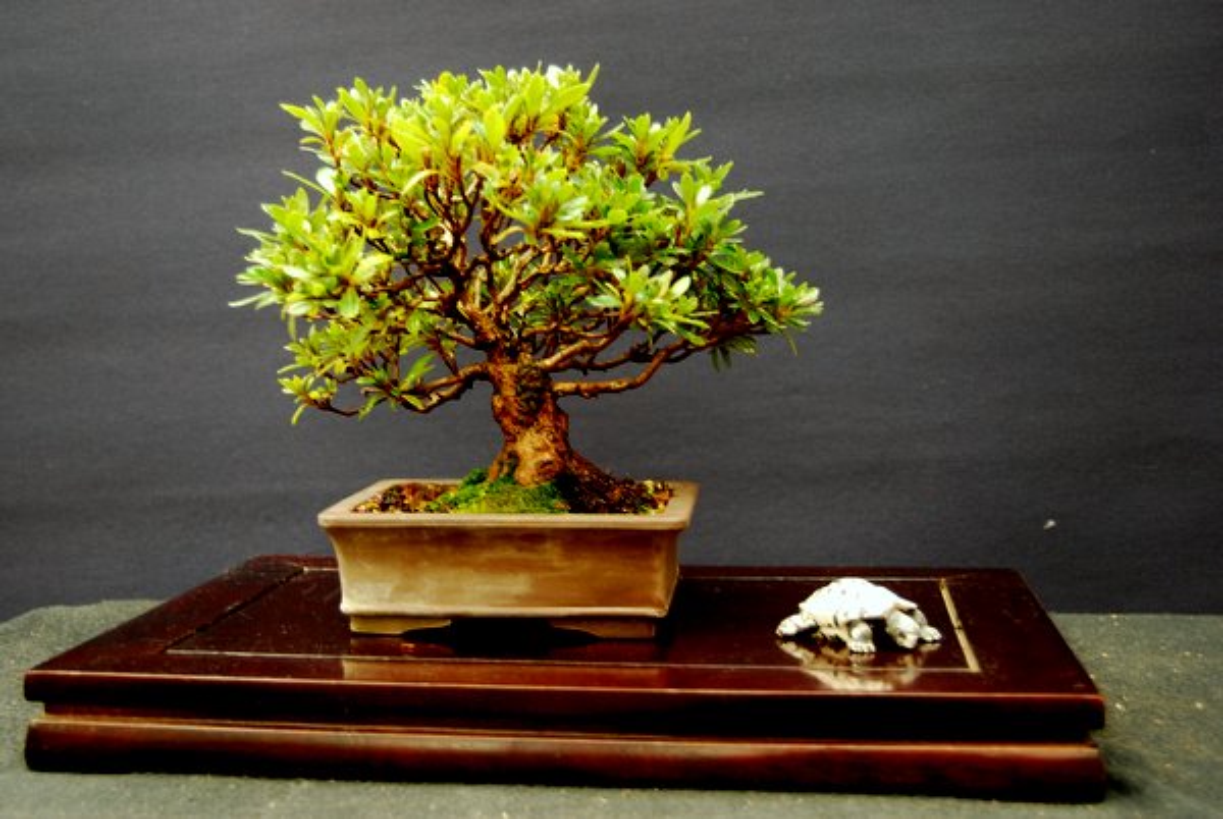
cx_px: 612
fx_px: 1429
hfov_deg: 46.3
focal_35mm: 42
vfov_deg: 32.0
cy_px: 410
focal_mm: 28
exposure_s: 1/30
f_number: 4.2
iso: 280
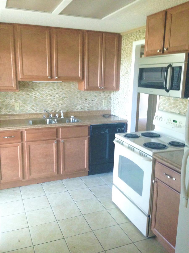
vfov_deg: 55.4
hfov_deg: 42.9
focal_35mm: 33
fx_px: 240
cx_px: 94
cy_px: 126
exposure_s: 1/20
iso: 250
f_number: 2.4
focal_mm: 4.12
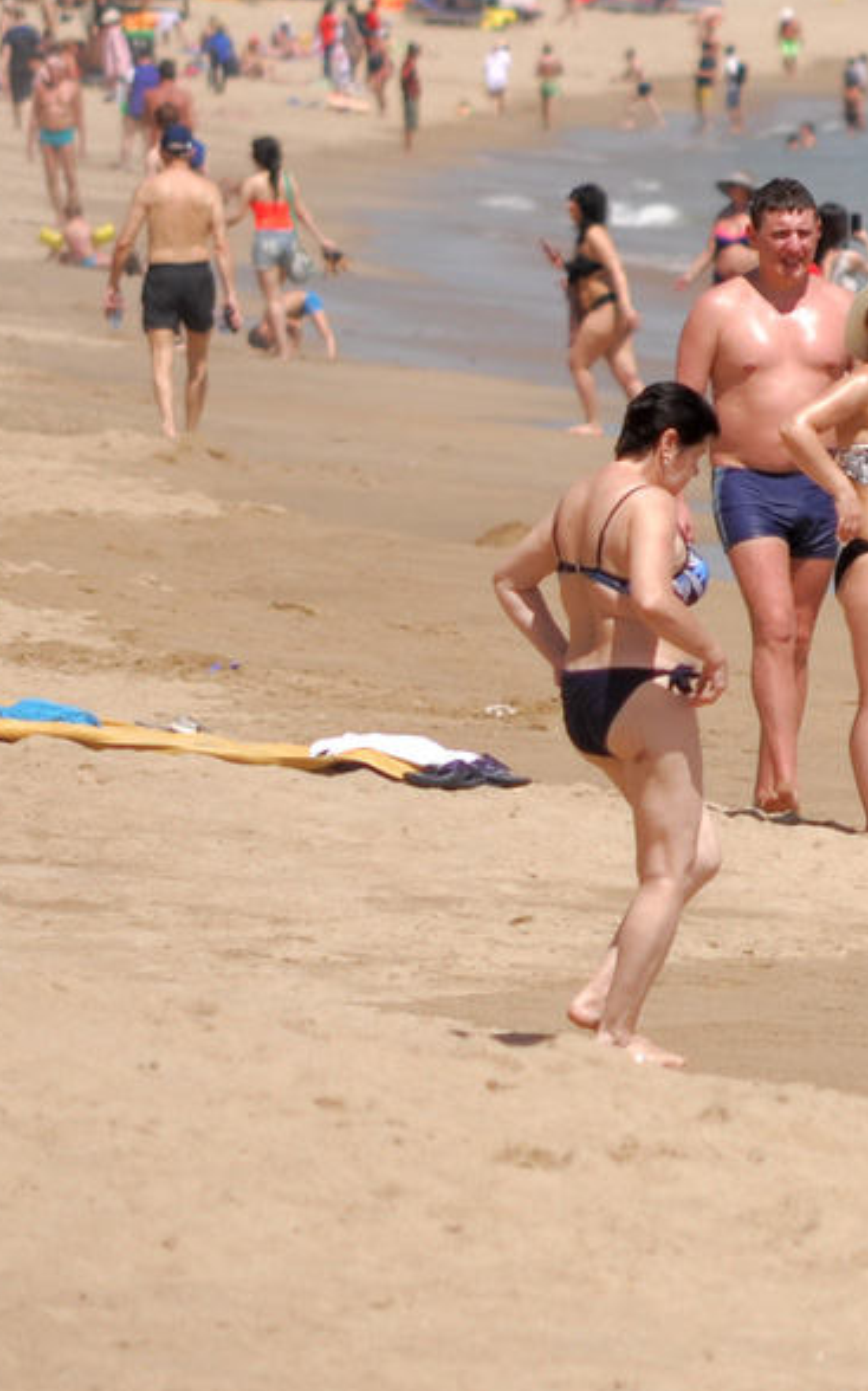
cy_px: -179
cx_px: 1384
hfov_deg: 1.8
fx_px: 27581
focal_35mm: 728
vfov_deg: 2.9
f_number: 5.6
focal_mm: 210
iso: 200
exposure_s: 1/1250
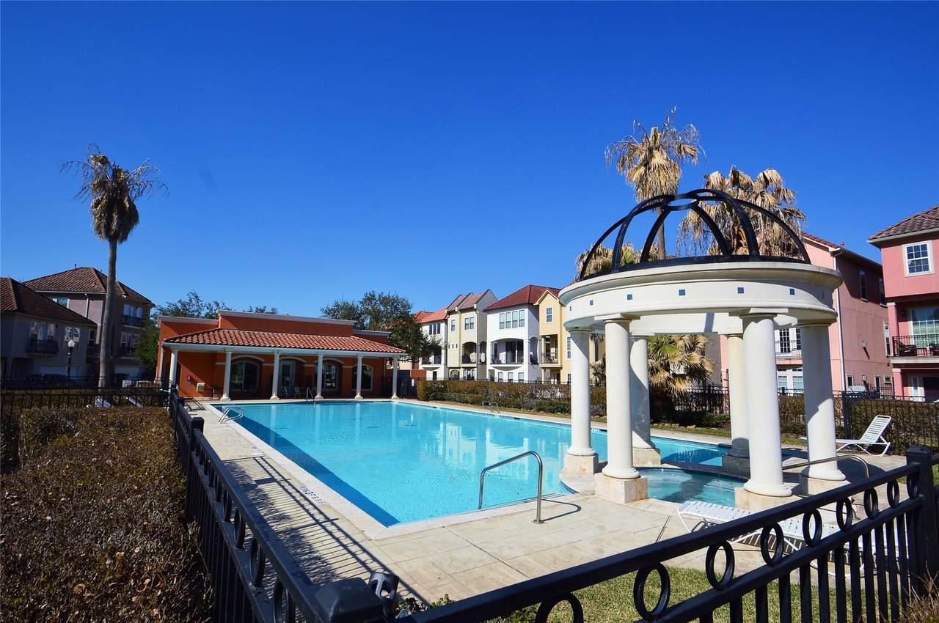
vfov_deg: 77.2
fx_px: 391
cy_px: 312
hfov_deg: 100.5
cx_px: 470
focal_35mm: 15
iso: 200
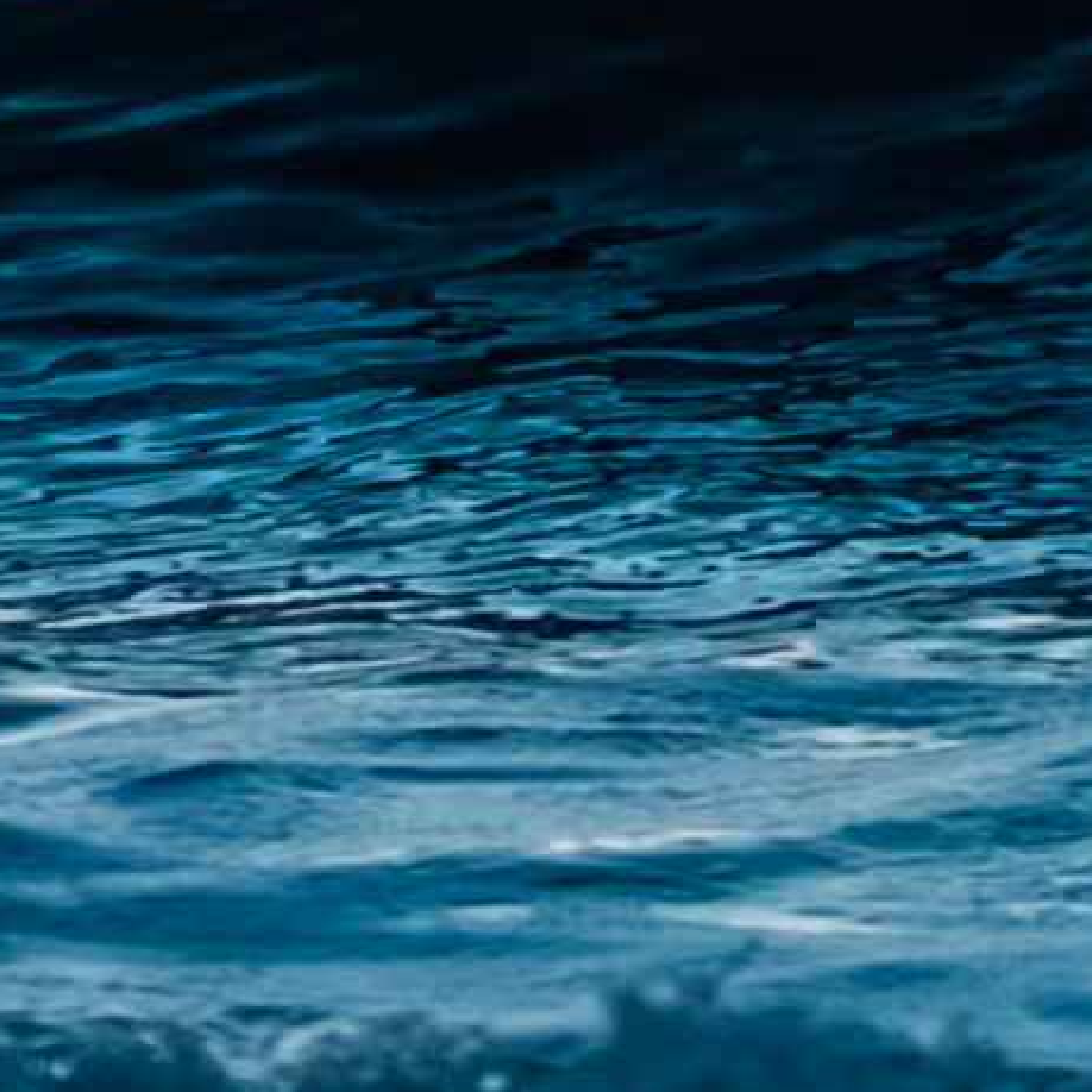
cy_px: 426
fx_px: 14990
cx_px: -611
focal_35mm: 420
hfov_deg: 4.1
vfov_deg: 4.2
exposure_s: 1/8000
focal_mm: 55
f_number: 1.8
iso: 3200
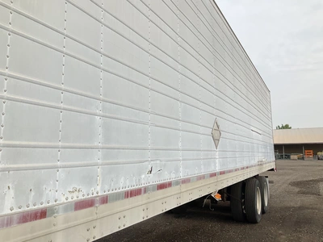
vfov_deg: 48.2
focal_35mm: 29
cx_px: 162
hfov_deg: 61.7
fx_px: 271
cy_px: 121
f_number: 1.8
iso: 25
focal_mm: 3
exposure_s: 1/1626
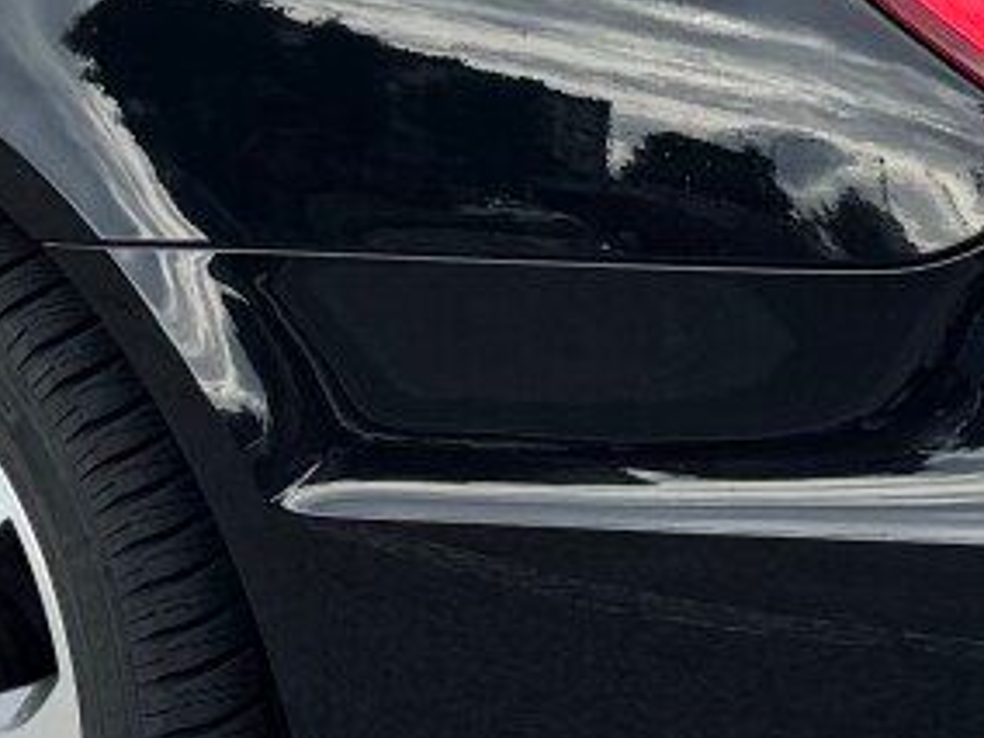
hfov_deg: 12.0
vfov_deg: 8.7
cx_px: 371
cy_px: -473
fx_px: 4690
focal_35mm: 165
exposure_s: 1/2331
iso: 80
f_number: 1.78
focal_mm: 6.76
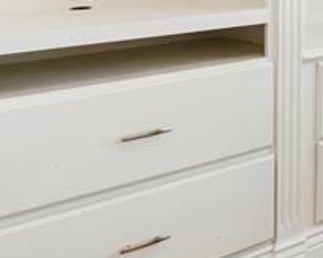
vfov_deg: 18.9
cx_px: 580
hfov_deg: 19.3
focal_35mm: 75
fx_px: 717
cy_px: -83
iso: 100
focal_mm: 16
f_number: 7.1
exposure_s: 1/2.5
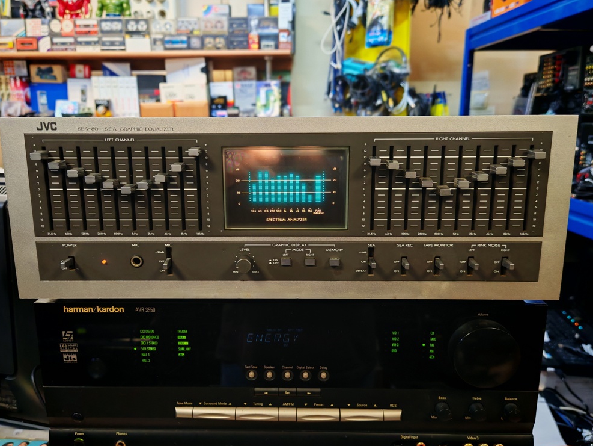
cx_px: 289
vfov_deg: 49.8
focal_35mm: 28
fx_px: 480
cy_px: 220
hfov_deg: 63.4
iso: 640
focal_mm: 6.67
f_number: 1.9
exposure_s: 1/33
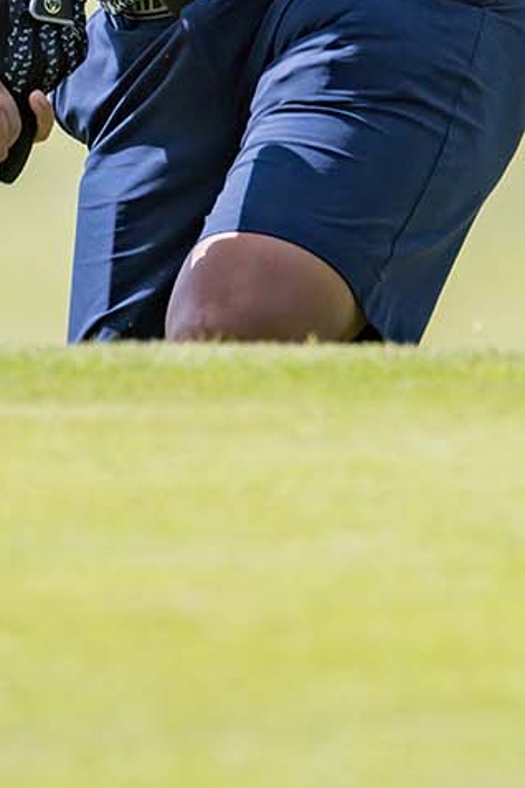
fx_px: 42934
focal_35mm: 1960
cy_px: -61
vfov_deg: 1.1
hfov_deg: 0.7
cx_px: 287
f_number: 8
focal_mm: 650
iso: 800
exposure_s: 1/2500
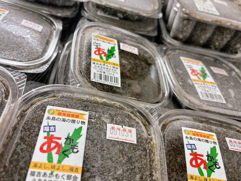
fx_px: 202
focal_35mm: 29
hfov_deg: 61.6
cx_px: 112
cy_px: 83
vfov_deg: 48.2
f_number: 1.6
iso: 80
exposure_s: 1/60
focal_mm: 5.96
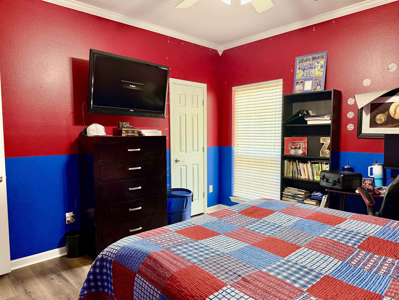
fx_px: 277
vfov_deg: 56.8
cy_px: 150
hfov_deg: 71.6
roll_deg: +0.5
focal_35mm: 24
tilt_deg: -3.1
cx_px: 200
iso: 320
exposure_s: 1/60
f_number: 1.78
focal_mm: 6.76
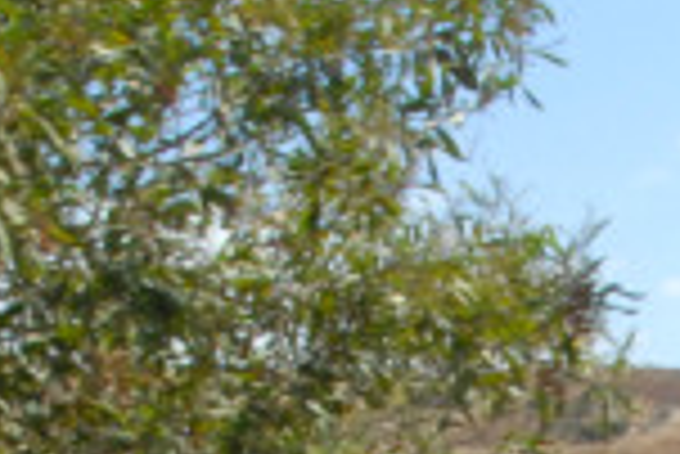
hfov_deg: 12.6
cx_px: 833
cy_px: 924
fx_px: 3006
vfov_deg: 8.2
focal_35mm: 159
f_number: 22
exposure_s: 1/125
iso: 1100
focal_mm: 20
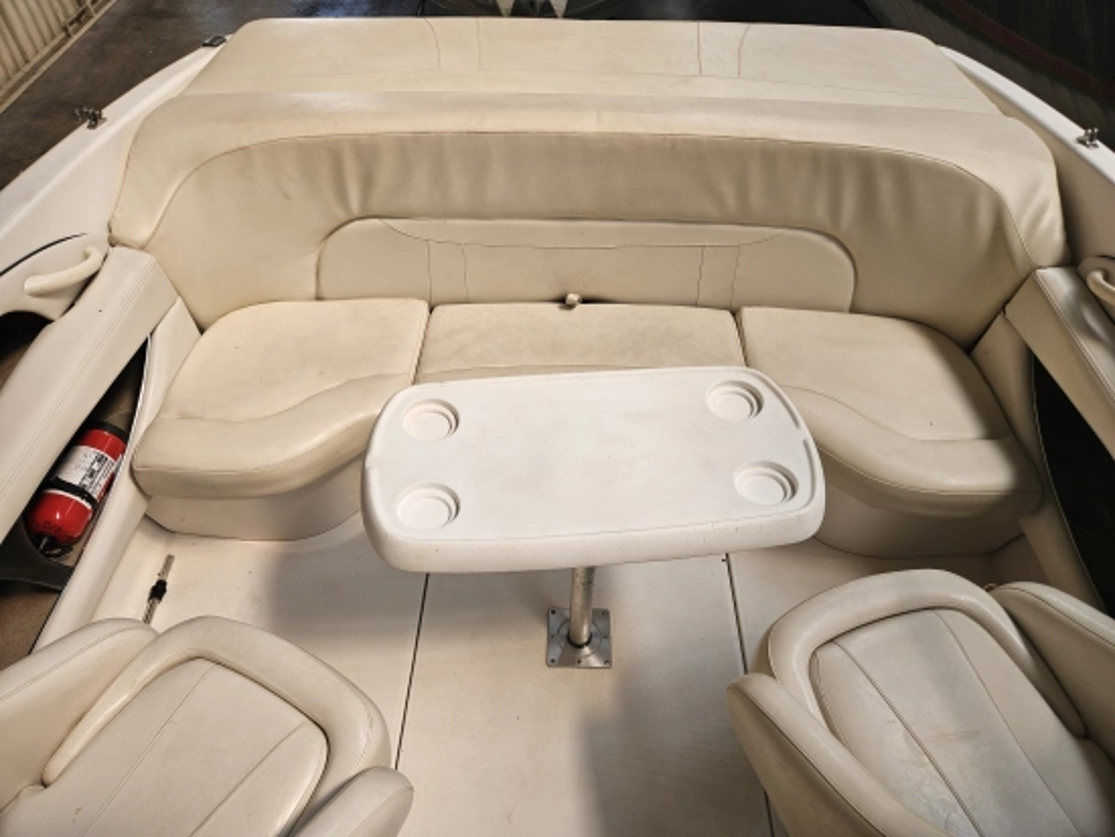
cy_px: 418
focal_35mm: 23
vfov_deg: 58.9
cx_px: 558
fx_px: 741
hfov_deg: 73.9
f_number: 1.8
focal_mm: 5.4
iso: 25
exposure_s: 1/154
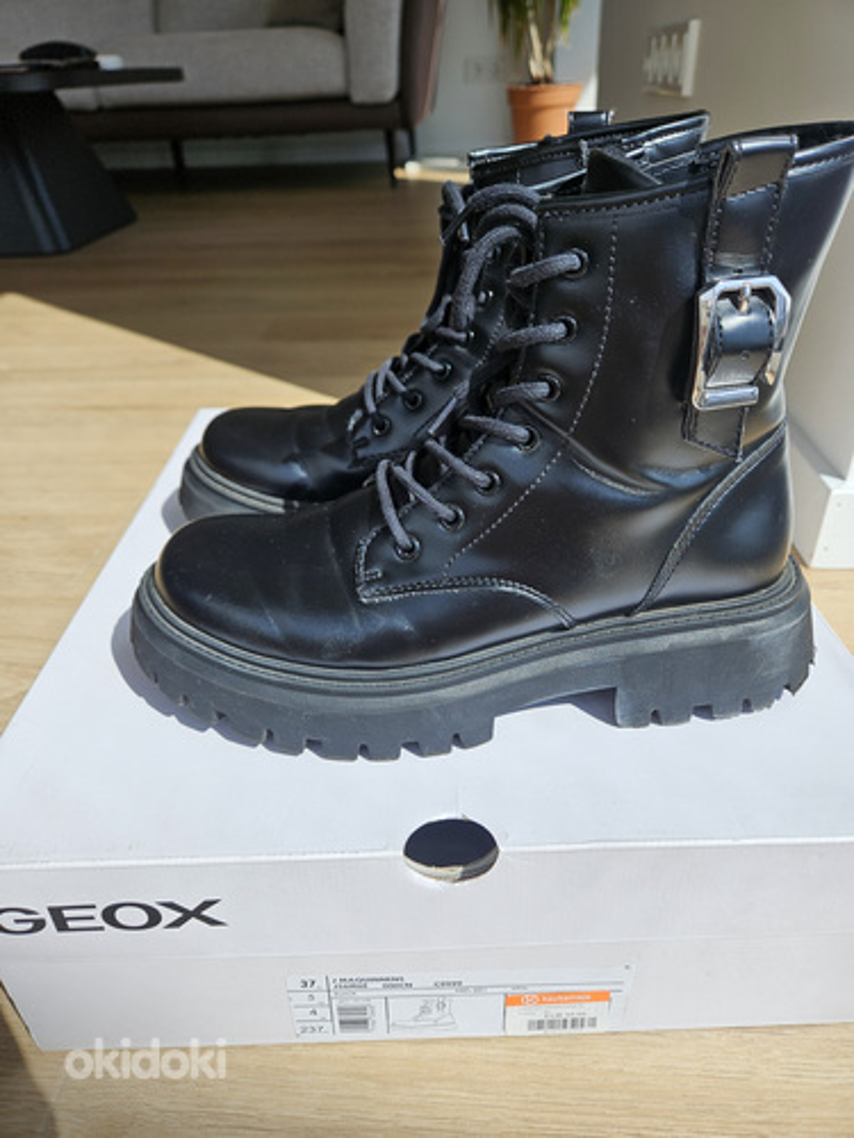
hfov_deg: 58.9
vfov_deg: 73.9
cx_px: 427
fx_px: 757
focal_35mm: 23
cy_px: 569
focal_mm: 5.4
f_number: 1.8
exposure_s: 1/497
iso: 25
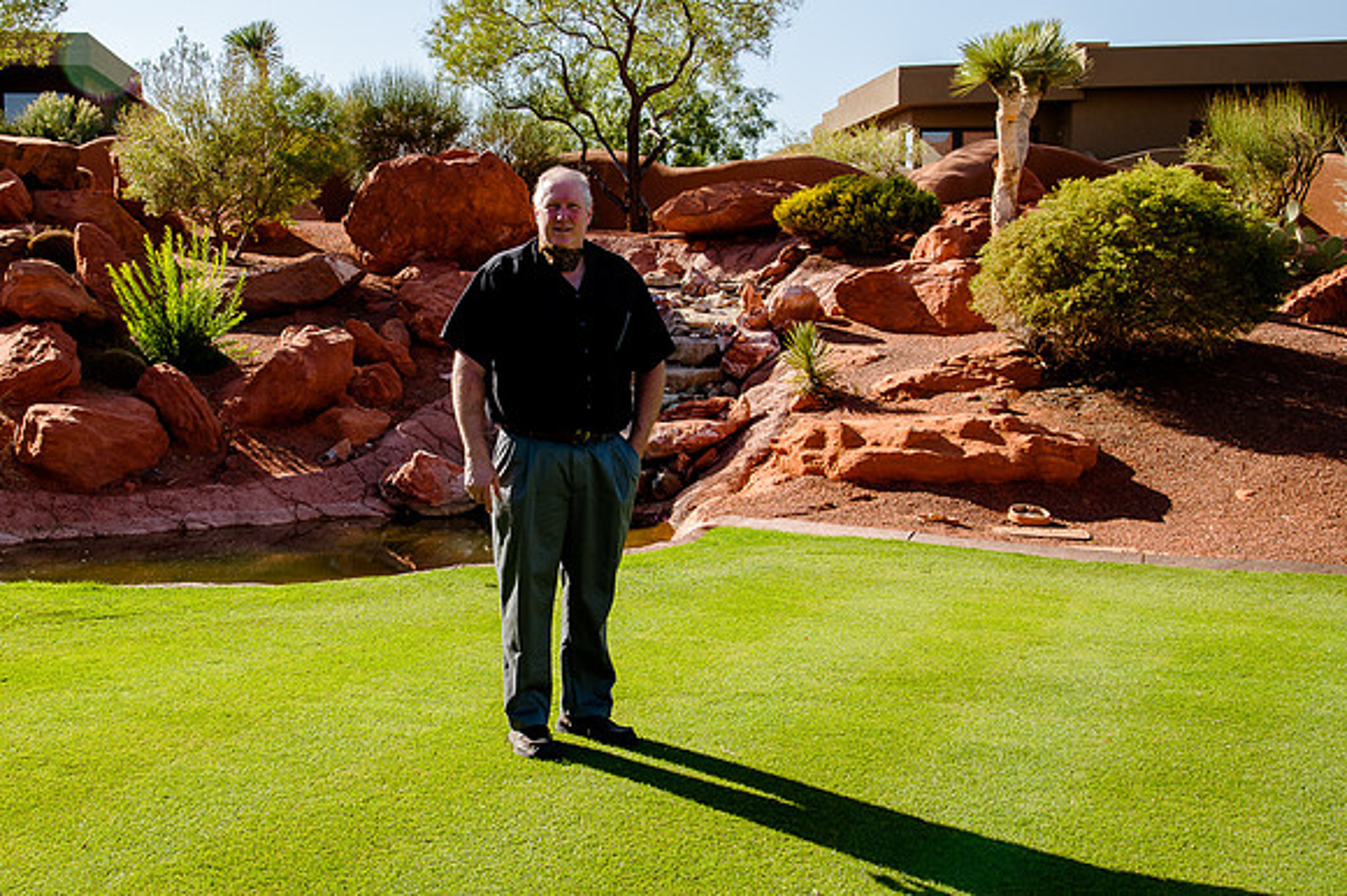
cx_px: 462
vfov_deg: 29.2
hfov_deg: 42.2
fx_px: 1721
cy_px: 389
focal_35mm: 46
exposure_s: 1/100
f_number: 10
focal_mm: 35
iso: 125
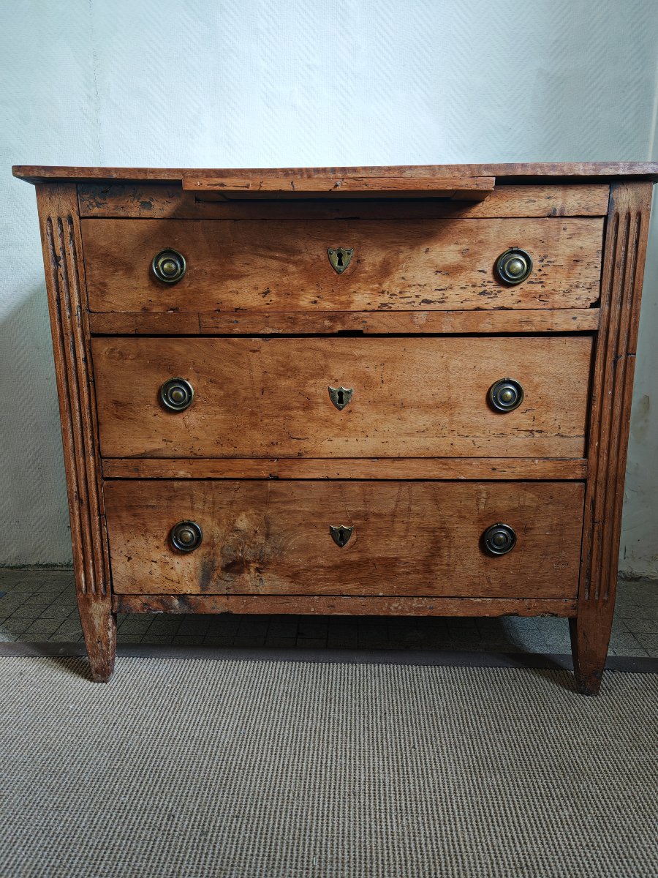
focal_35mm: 27
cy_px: 439
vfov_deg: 65.3
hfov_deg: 51.4
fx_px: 684
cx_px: 329
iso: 500
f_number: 1.9
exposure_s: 1/50
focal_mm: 6.67
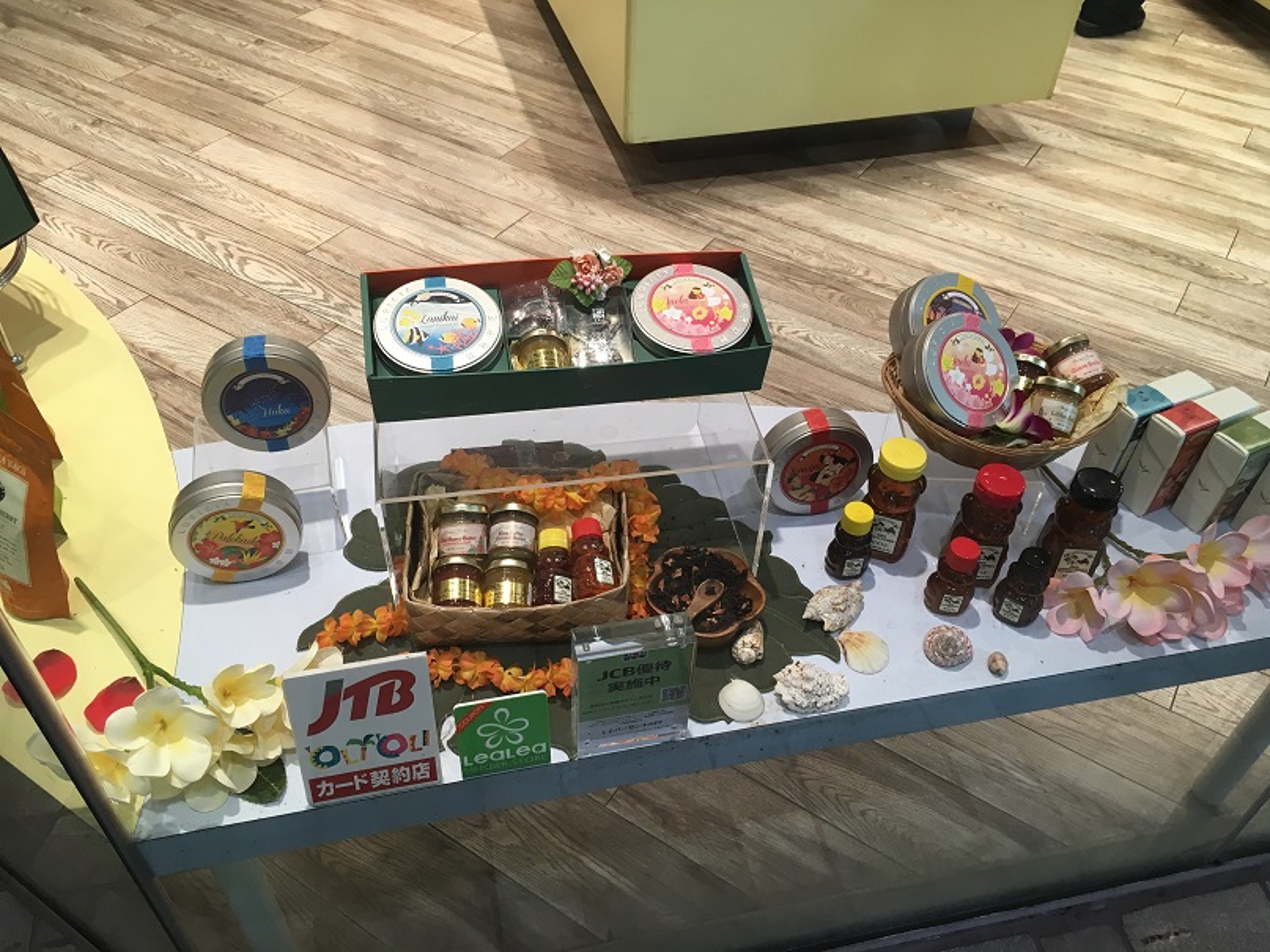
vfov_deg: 48.2
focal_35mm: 29
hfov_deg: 61.7
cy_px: 476
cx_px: 635
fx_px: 1064
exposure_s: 1/30
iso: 50
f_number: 2.2
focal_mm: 4.15
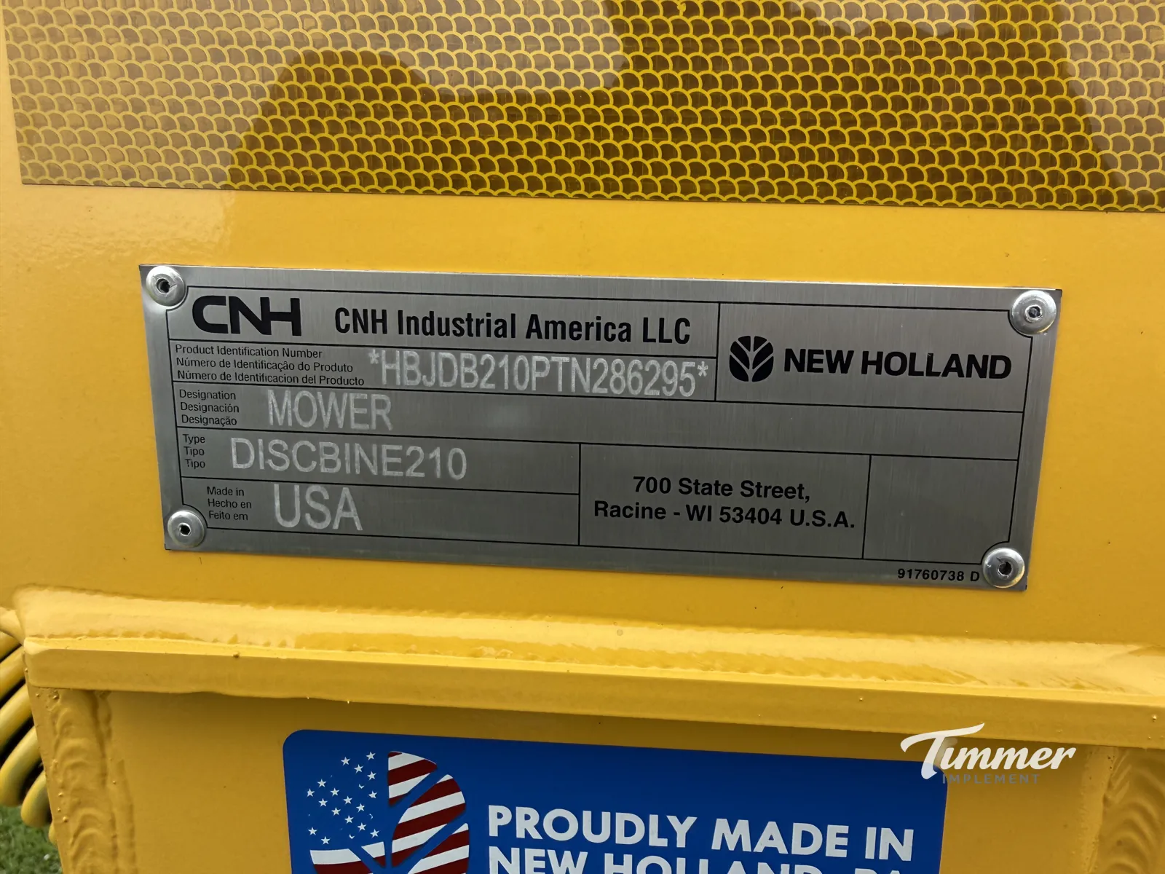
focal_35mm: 24
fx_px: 808
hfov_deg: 71.6
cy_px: 437
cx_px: 582
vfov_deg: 56.8
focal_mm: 2.22
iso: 40
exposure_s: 1/249
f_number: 2.2
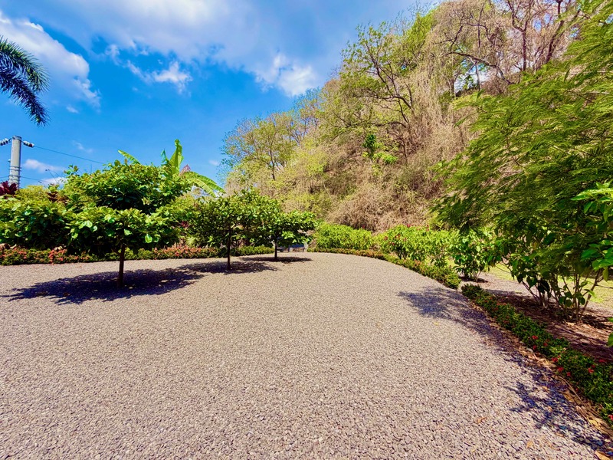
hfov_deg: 102.1
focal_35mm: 14
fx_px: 248
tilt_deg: +1.4
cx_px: 306
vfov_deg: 85.7
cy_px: 230
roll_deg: -0.6
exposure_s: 1/349
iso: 50
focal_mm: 2.22
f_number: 2.2
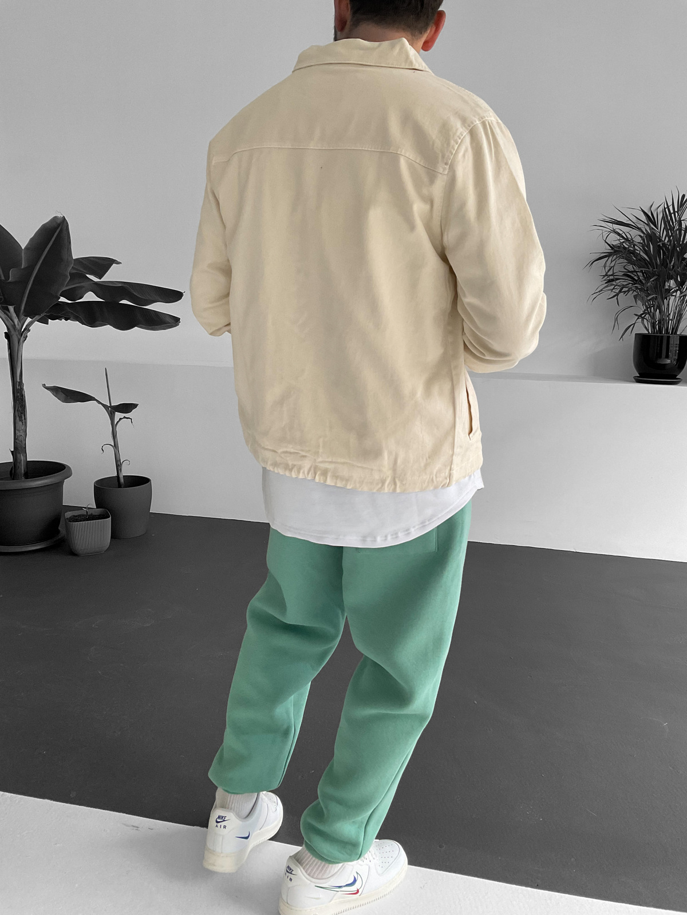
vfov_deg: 61.7
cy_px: 458
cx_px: 344
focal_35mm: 29
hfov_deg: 48.2
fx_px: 767
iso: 50
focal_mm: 3
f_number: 1.8
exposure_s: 1/120
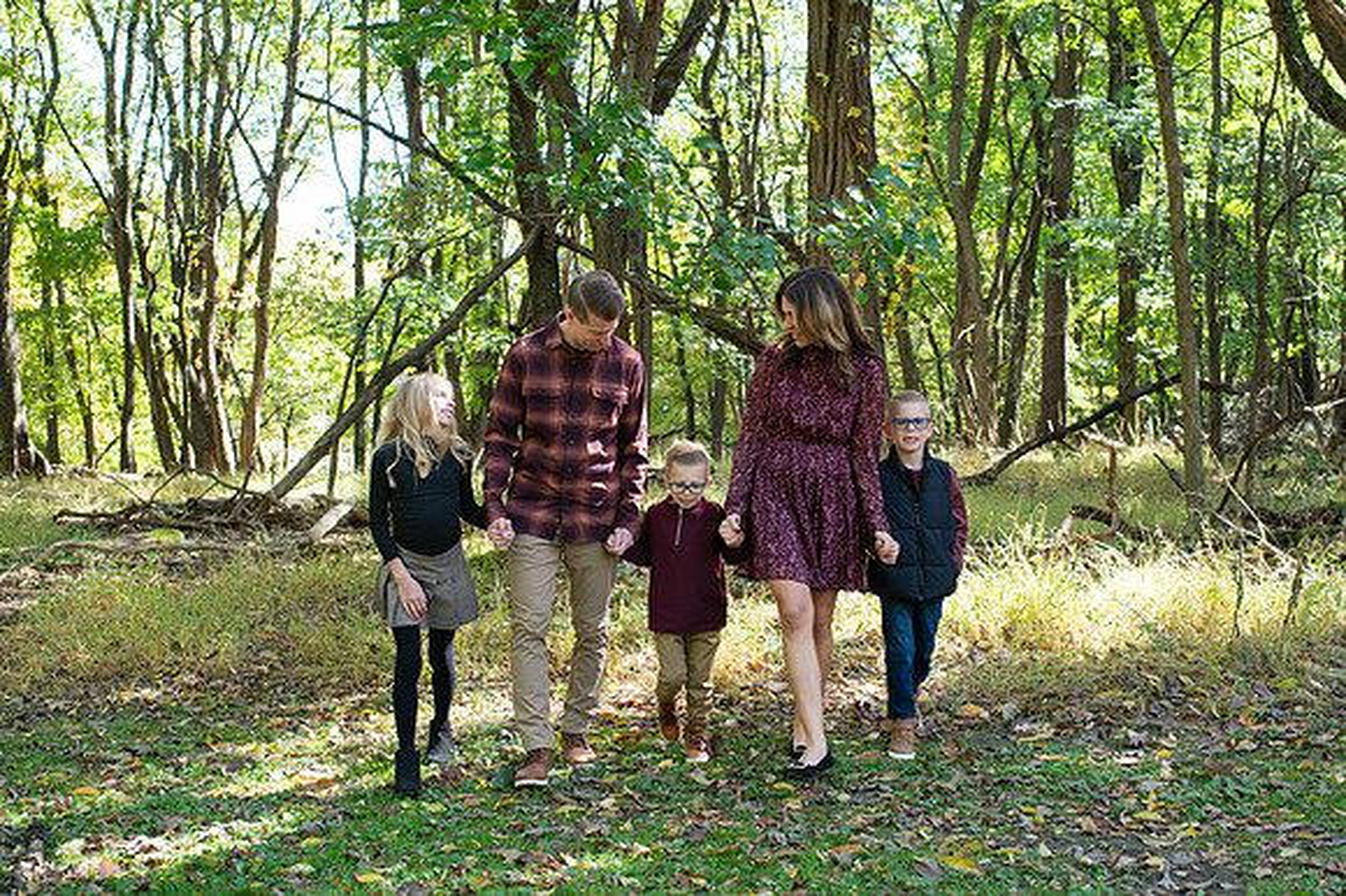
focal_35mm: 43
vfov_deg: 31.3
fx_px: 1599
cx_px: 677
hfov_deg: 45.6
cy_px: 451
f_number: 4.5
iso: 1000
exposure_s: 1/320
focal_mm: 35
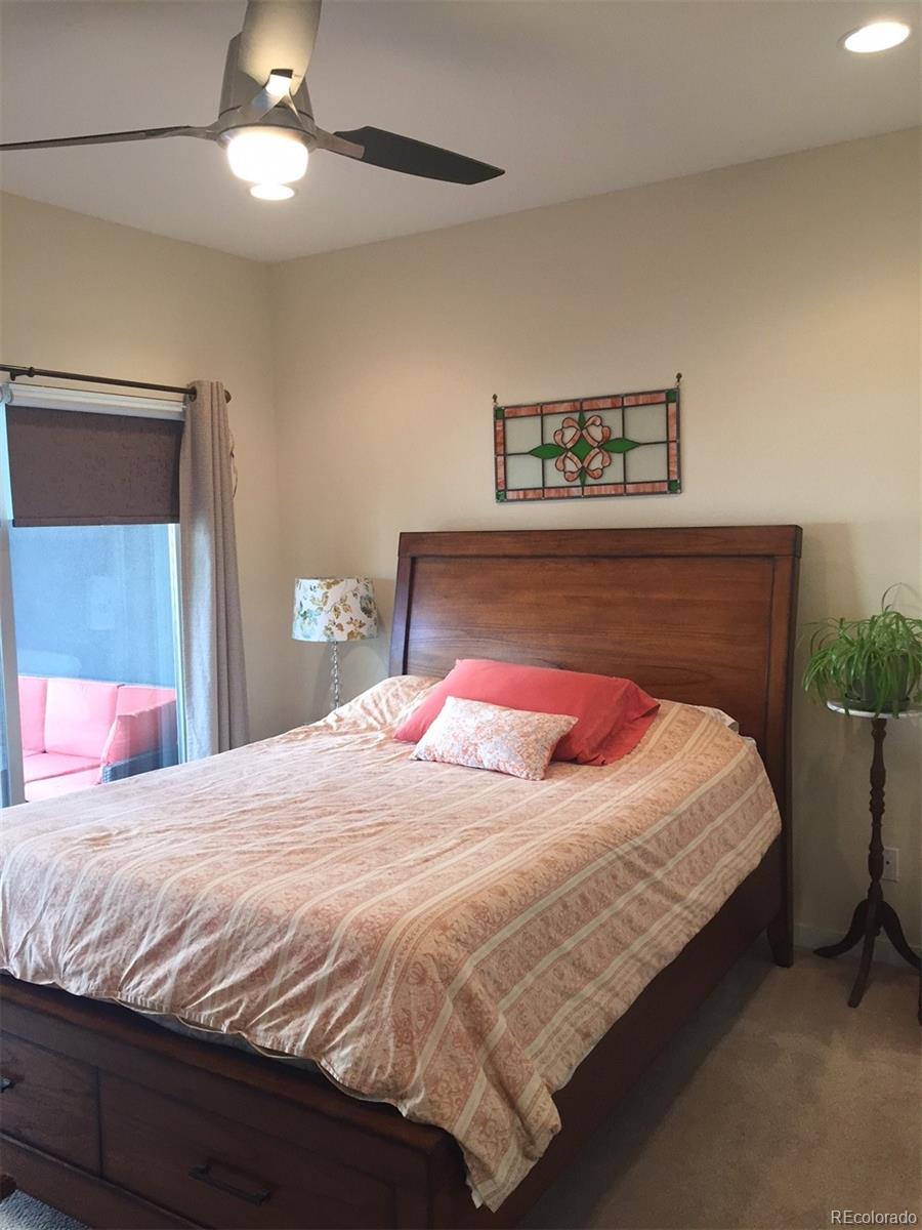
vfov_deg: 61.7
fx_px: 1030
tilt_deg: -4.3
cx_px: 461
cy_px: 615
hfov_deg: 48.2
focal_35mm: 29
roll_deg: +0.4
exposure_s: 1/30
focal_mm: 4.15
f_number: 2.2
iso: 50
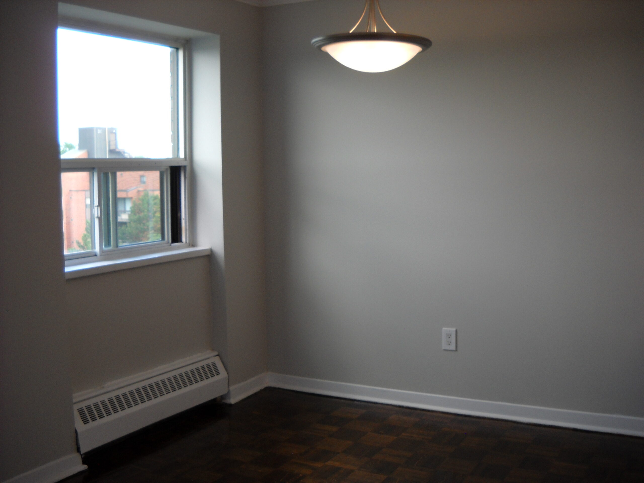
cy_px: 242
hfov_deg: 45.8
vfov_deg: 35.1
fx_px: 763
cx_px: 322
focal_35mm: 41
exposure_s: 1/60
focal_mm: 6.72
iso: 135
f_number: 3.1
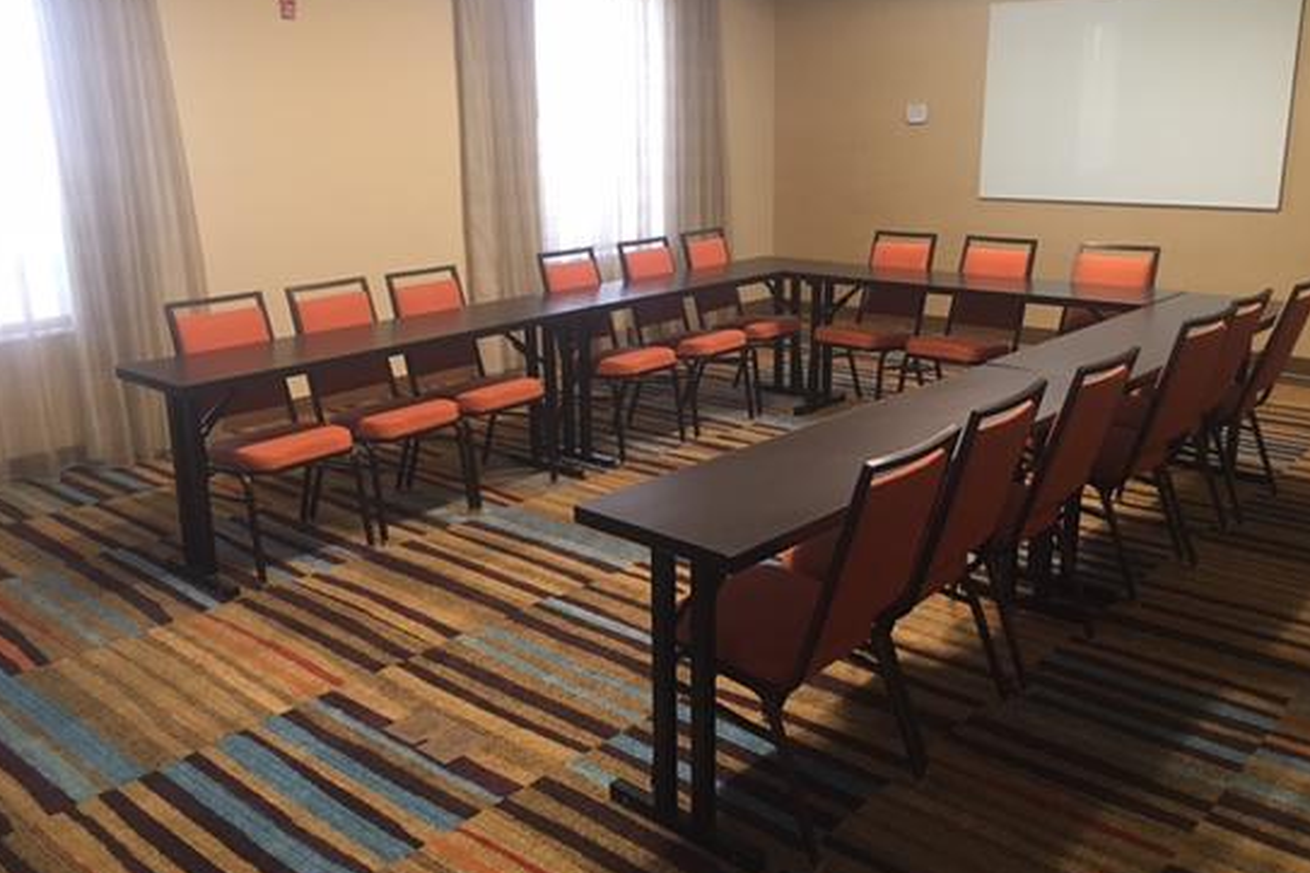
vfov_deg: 41.1
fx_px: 1164
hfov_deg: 58.7
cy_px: 427
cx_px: 678
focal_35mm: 32
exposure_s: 1/10
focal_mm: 4.15
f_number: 2.2
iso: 80
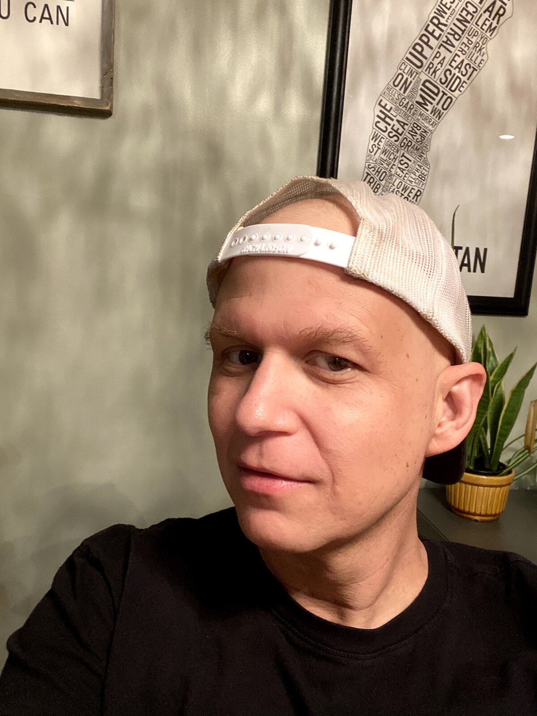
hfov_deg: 46.8
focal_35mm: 30
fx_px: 621
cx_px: 268
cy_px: 358
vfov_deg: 60.0
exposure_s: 1/40
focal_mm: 2.71
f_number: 2.2
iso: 400
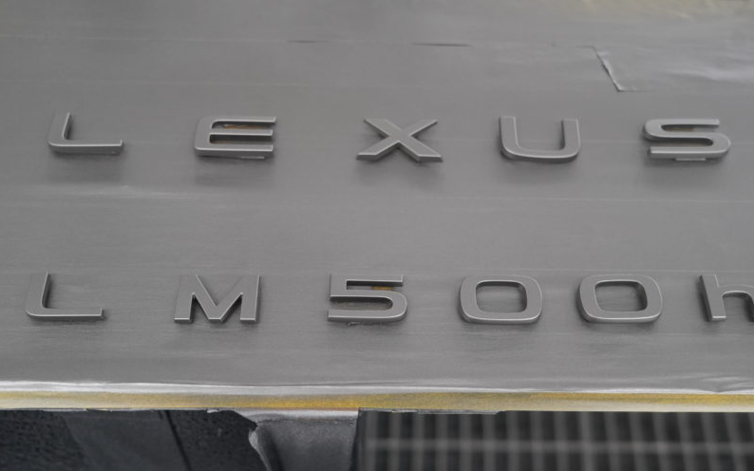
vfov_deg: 28.0
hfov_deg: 43.5
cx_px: 401
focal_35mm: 46
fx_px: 945
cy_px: 235
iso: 1600
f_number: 4.5
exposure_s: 1/60
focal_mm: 35
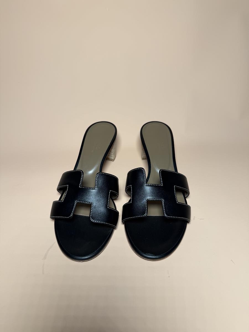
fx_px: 230
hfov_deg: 56.8
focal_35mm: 24
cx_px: 124
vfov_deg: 71.6
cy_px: 166
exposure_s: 1/308
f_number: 1.78
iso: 80
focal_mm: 6.76
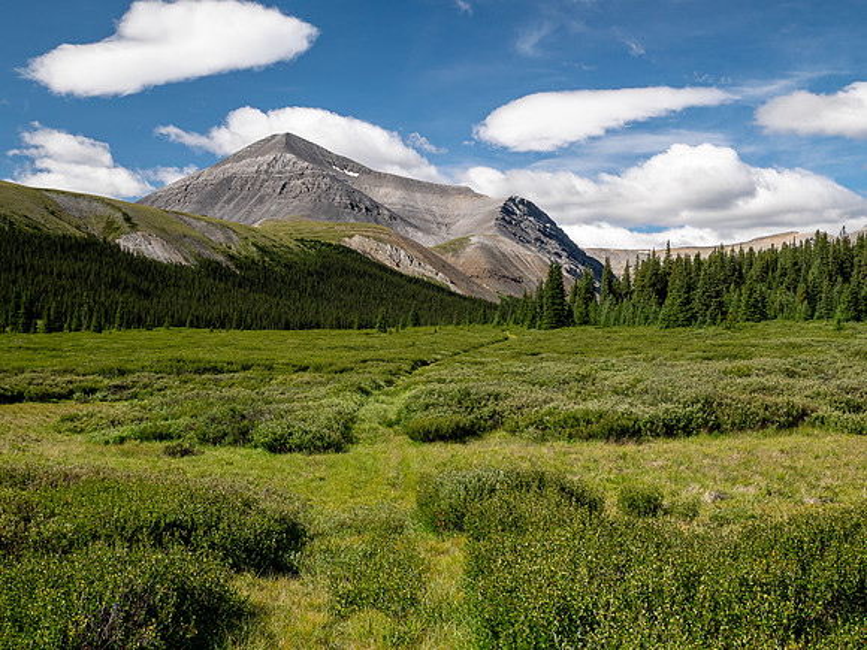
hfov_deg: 46.8
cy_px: 325
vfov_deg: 36.0
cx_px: 434
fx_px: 1002
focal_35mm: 40
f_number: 8
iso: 200
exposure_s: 1/160
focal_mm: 20
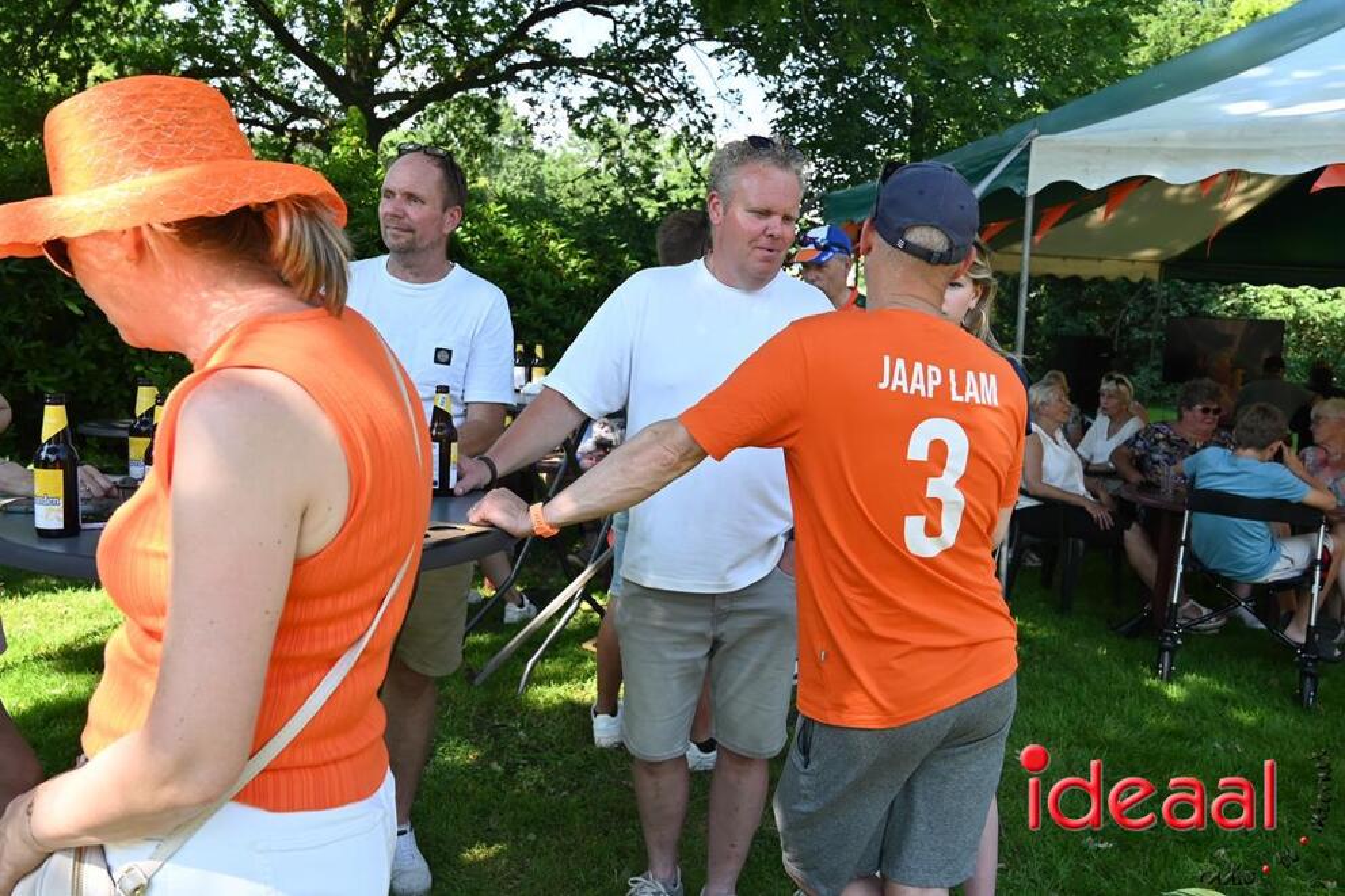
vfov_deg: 43.6
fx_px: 1121
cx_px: 672
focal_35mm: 30
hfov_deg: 61.9
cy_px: 448
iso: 200
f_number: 5
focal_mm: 20.5
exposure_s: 1/250
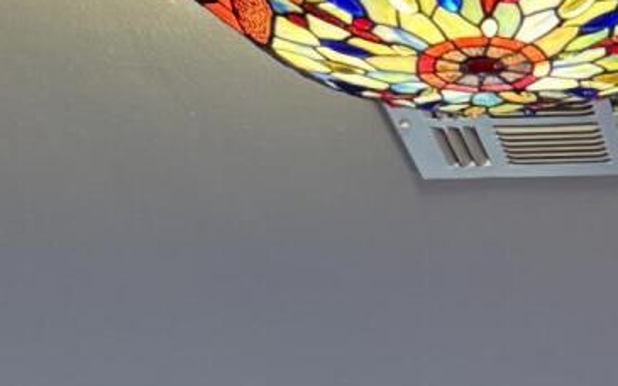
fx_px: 2543
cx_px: 831
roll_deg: +1.3
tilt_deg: -1.1
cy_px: 1236
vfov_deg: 7.4
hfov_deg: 13.3
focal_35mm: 151
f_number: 1.6
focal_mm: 5.96
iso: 200
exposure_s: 1/60
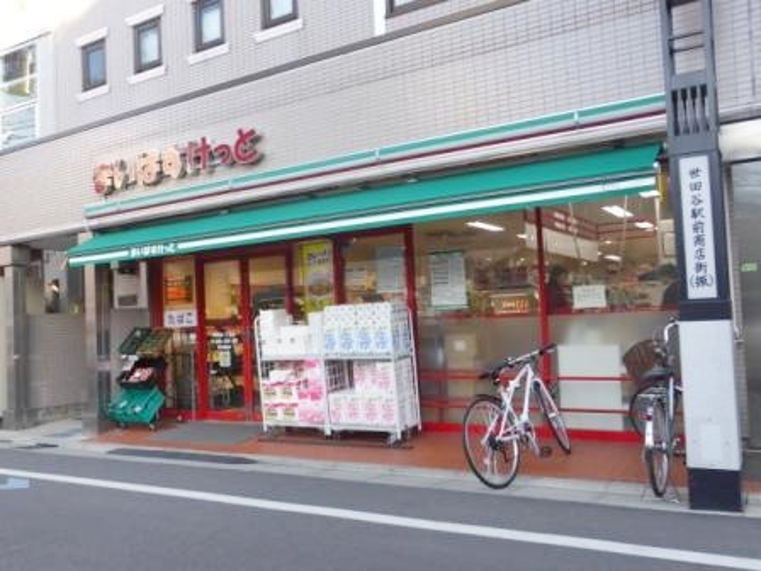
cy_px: 286
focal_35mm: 30
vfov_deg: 46.8
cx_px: 380
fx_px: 660
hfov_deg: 60.0
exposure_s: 1/80
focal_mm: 5.4
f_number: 3.6
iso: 100
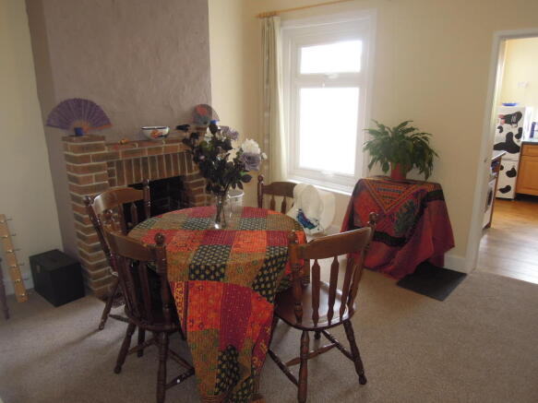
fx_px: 373
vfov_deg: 56.8
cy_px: 202
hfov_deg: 71.6
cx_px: 269
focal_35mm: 24
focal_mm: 4.3
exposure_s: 1/40
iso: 220
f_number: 2.8
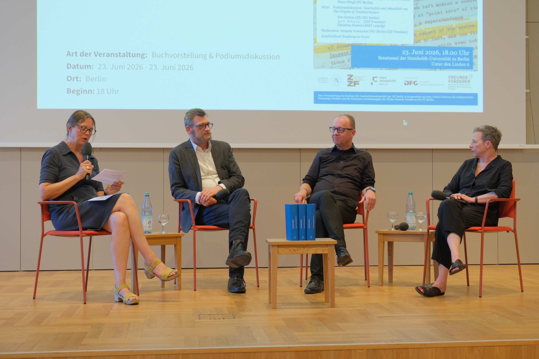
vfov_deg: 26.5
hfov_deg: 38.9
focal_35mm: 51
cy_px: 180
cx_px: 270
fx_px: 764
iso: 1250
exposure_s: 1/105
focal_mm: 34.2
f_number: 4
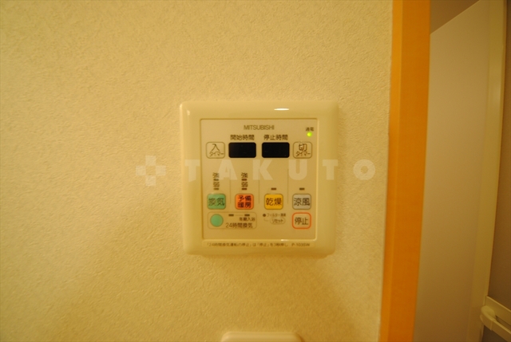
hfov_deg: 85.3
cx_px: 256
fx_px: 277
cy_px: 171
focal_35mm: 20
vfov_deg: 63.4
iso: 100
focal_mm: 13
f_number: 5
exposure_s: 1/8
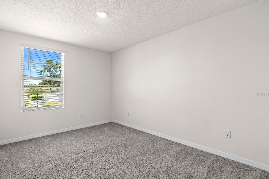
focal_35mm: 17
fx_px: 127
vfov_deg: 70.4
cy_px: 94
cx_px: 130
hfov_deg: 93.3
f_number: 8
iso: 200
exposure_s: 1
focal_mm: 16
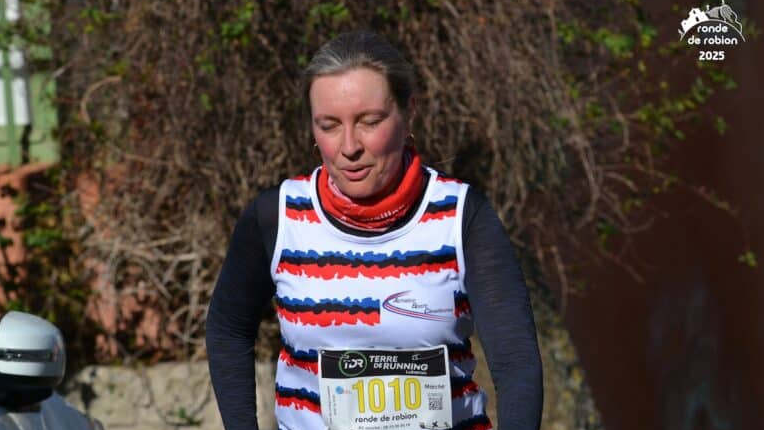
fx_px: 4802
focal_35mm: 237
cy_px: 226
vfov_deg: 5.1
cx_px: 382
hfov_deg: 9.1
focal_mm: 150
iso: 360
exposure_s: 1/2000
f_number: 7.1
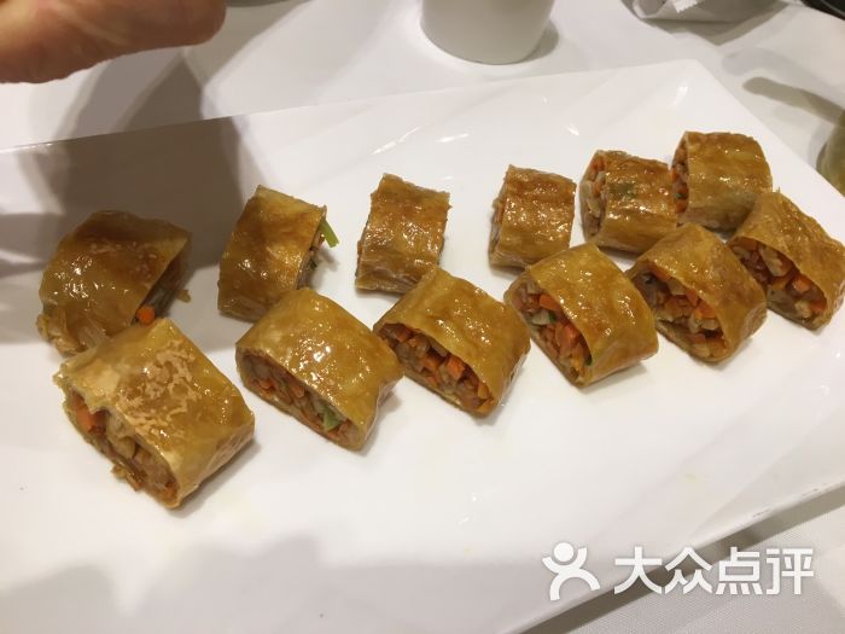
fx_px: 708
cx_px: 422
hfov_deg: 61.7
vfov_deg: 48.2
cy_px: 317
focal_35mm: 29
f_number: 2.2
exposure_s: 1/33
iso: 40
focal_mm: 4.15
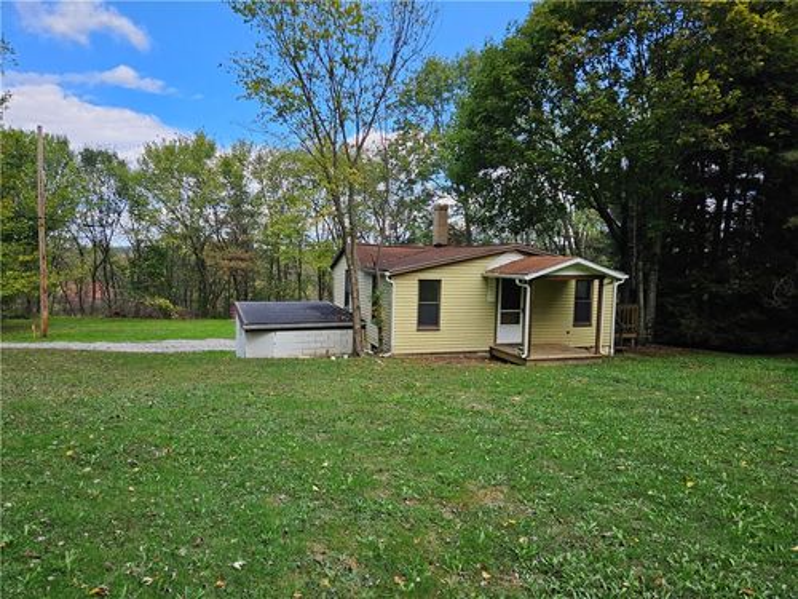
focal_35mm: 23
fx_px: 530
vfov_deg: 58.9
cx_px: 399
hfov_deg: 73.9
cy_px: 300
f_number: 1.8
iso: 32
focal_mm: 5.4
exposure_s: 1/590
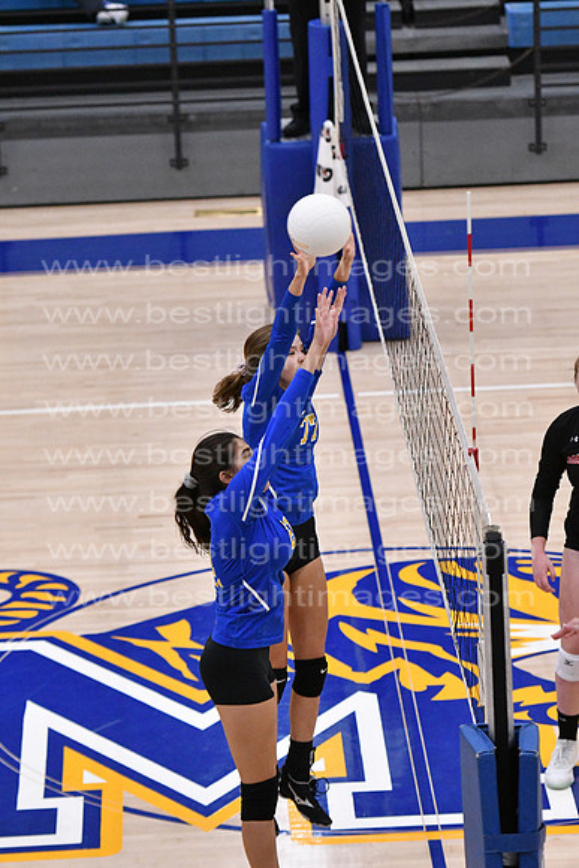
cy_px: 434
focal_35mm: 168
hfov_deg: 8.2
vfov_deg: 12.2
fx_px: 4050
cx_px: 290
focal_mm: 112
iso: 6400
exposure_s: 1/1250
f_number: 3.2
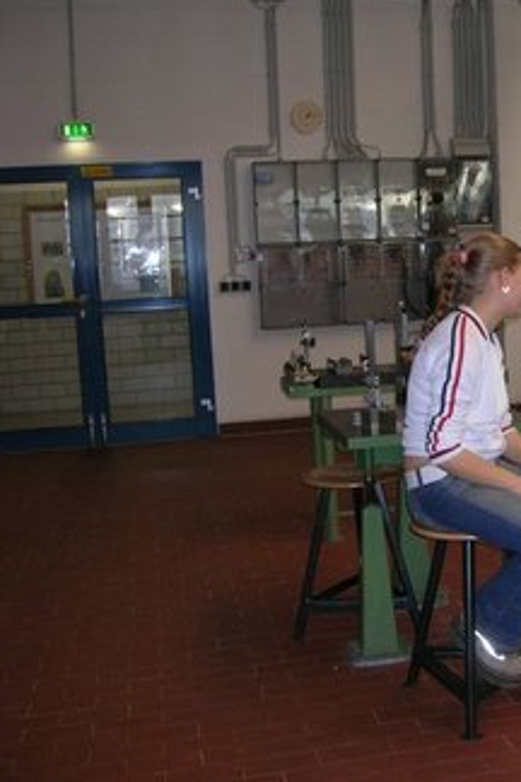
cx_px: 492
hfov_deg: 26.9
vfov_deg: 41.1
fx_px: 1042
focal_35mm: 48
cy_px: 389
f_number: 2.9
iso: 104
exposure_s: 1/60.1
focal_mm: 5.7
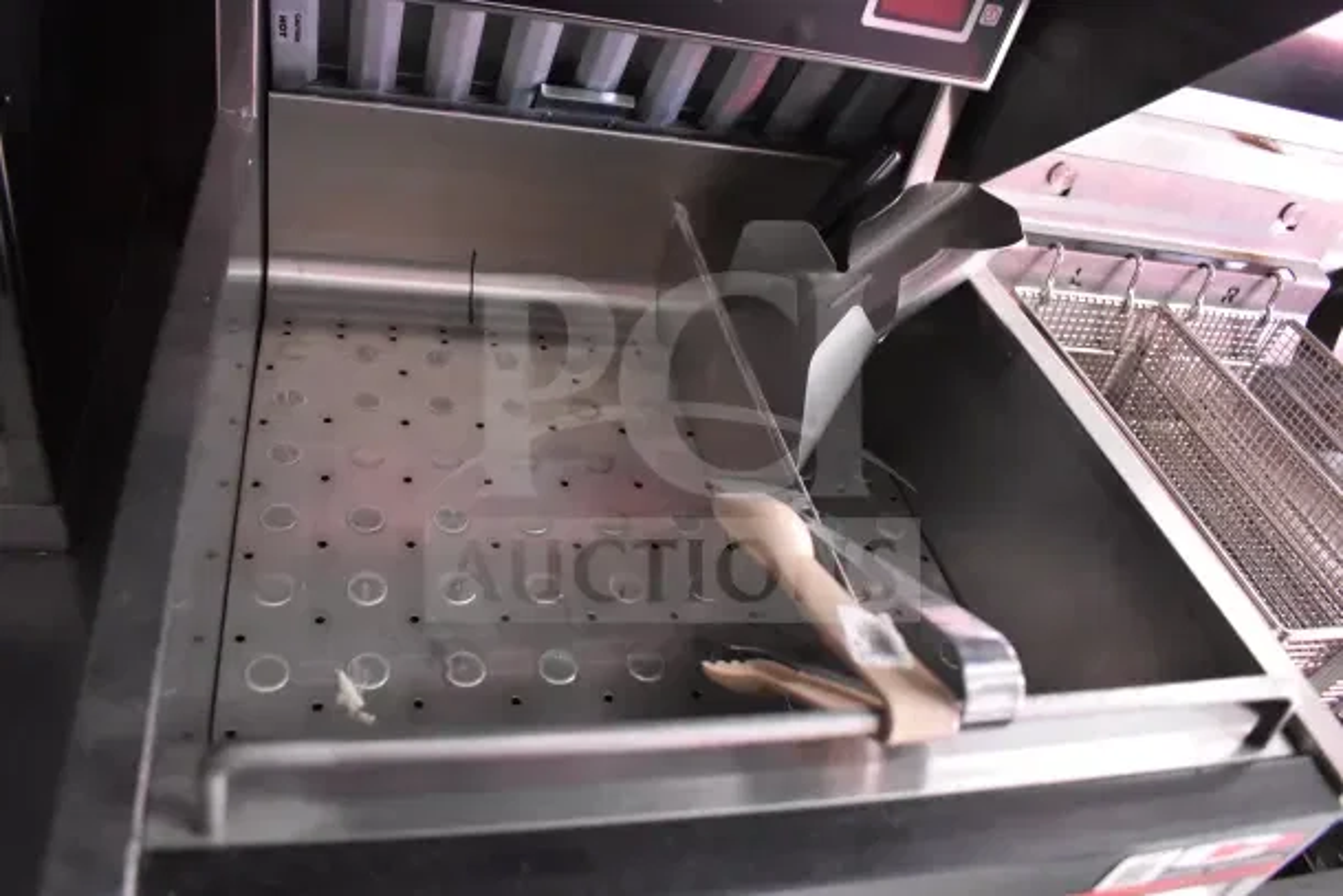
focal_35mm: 27
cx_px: 672
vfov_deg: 48.0
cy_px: 448
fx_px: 1007
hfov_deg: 67.4
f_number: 3.5
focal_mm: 18
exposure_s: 1/40
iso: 6400
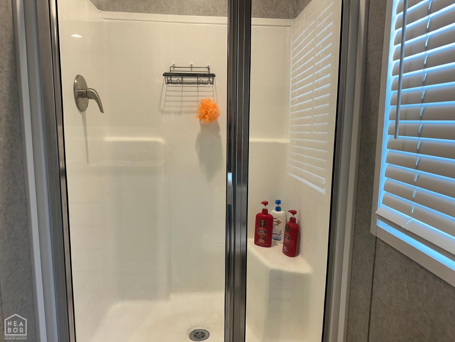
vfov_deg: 56.8
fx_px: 315
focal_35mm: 24
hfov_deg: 71.6
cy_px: 171
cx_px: 228
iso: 125
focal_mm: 6.86
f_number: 1.78
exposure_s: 1/120
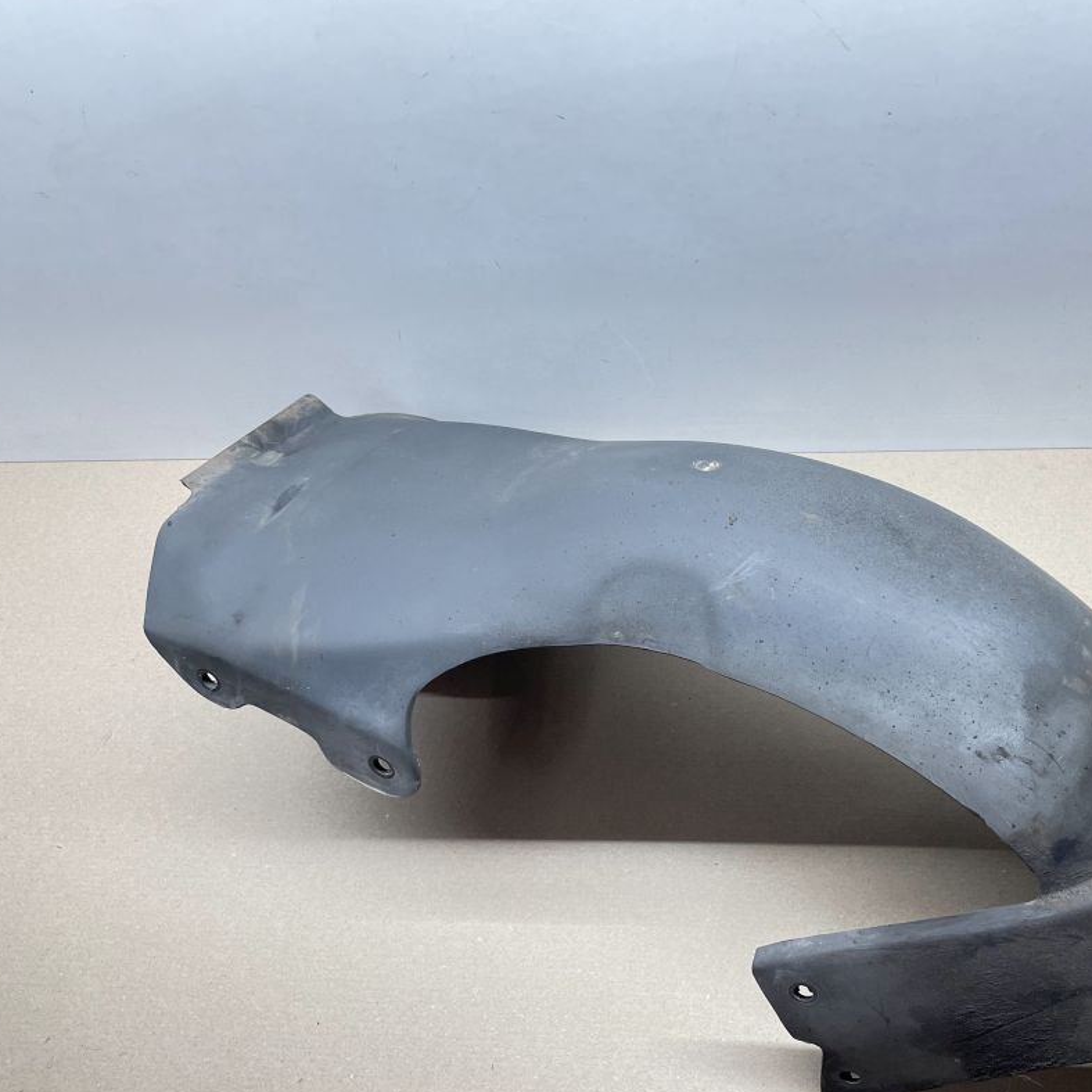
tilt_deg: -59.9
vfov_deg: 47.2
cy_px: 593
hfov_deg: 46.5
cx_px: 722
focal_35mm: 35
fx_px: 1249
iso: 100
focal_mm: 4.2
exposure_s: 1/100
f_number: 1.6
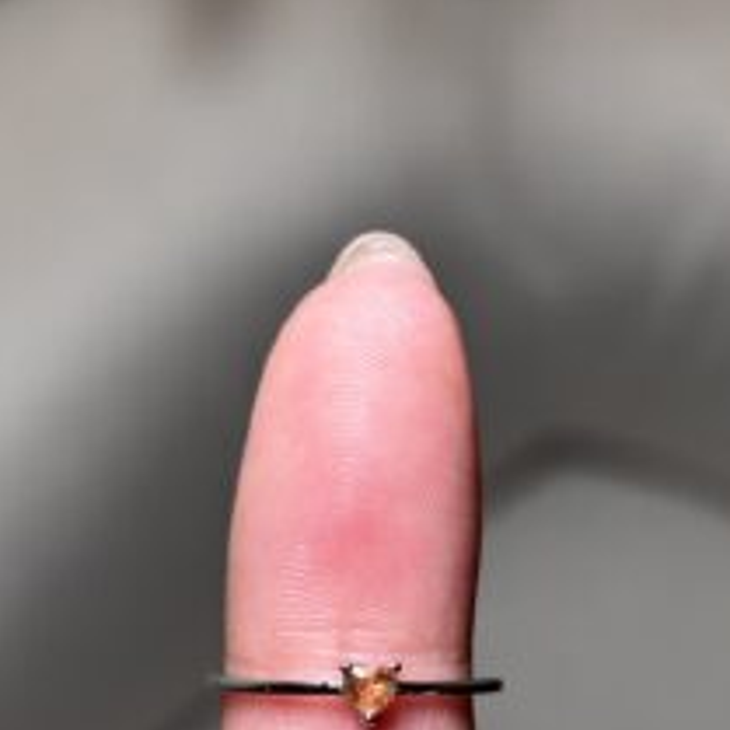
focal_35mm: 88
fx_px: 2100
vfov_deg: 19.5
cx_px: 353
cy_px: 569
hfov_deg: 19.7
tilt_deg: -70.4
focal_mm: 5.96
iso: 50
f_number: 1.6
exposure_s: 1/82
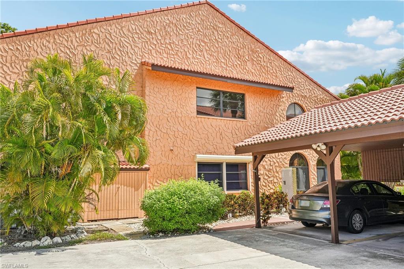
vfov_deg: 44.2
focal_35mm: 30
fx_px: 331
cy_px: 134
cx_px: 202
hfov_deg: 62.8
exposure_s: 1/800
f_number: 8
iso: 400
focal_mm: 29.5
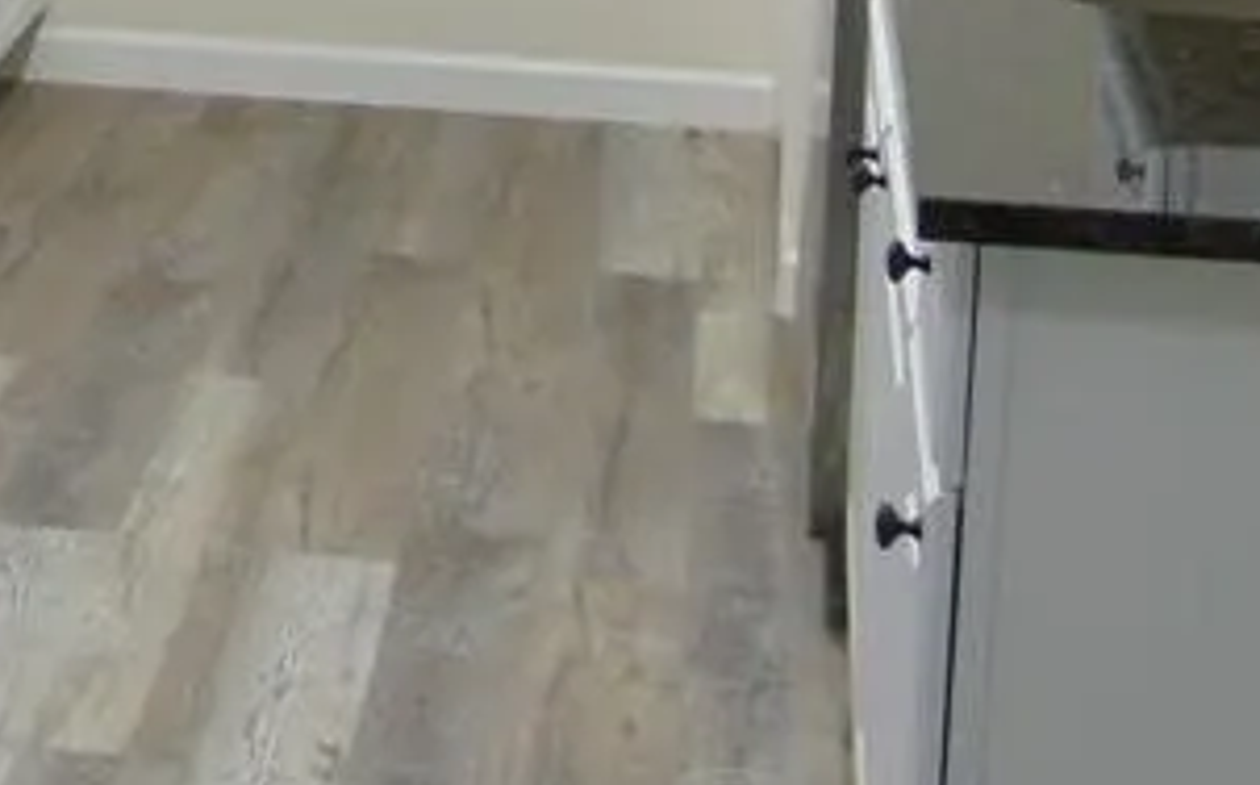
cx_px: 246
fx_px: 3087
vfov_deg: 13.4
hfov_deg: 22.7
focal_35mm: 90
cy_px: -509
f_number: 3
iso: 160
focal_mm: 4.5
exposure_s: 1/30
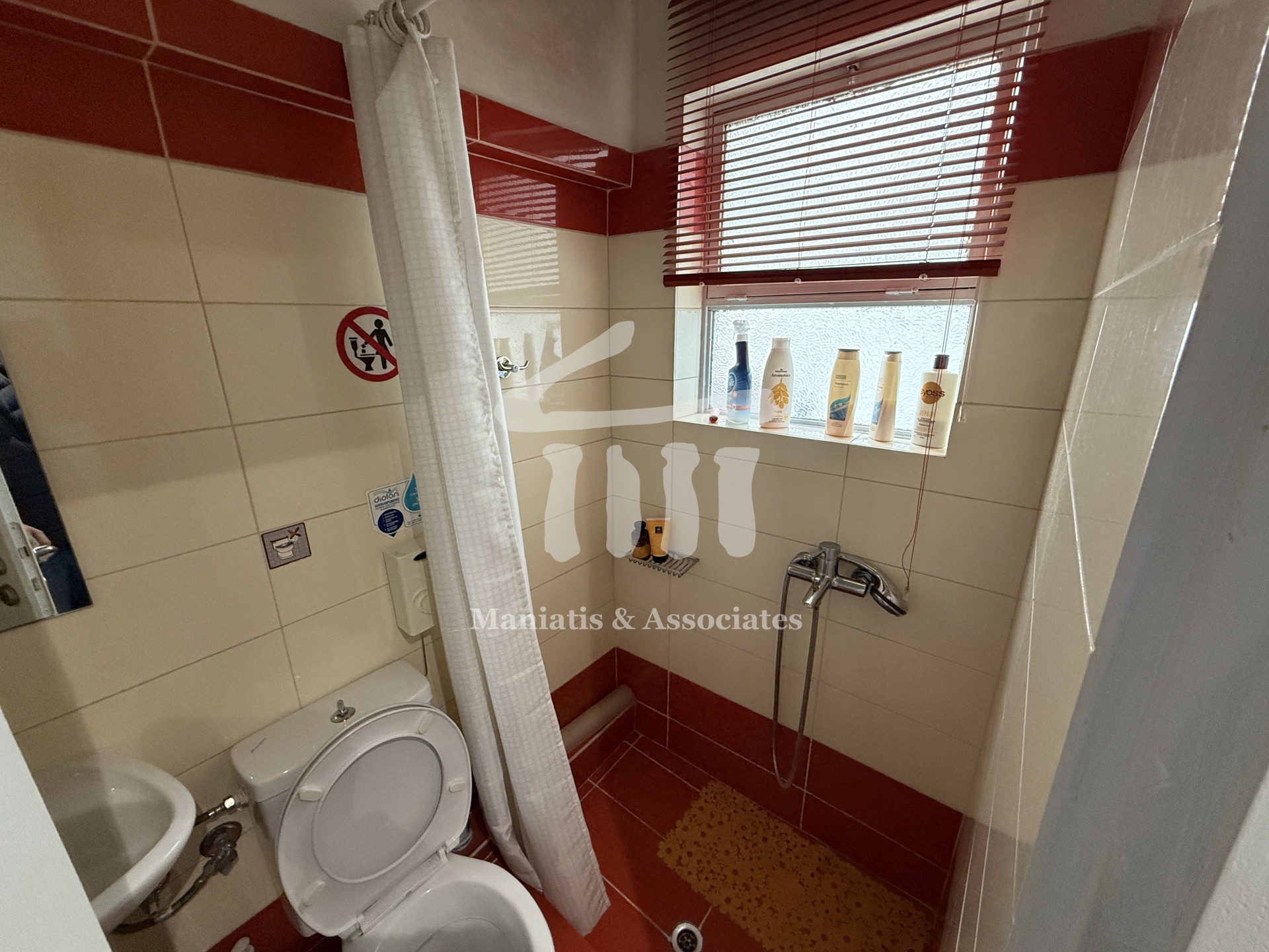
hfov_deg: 102.1
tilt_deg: -17.0
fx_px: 513
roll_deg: +0.1
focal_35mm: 14
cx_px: 634
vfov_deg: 85.7
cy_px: 476
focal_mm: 2.22
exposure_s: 1/100
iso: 500
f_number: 2.2
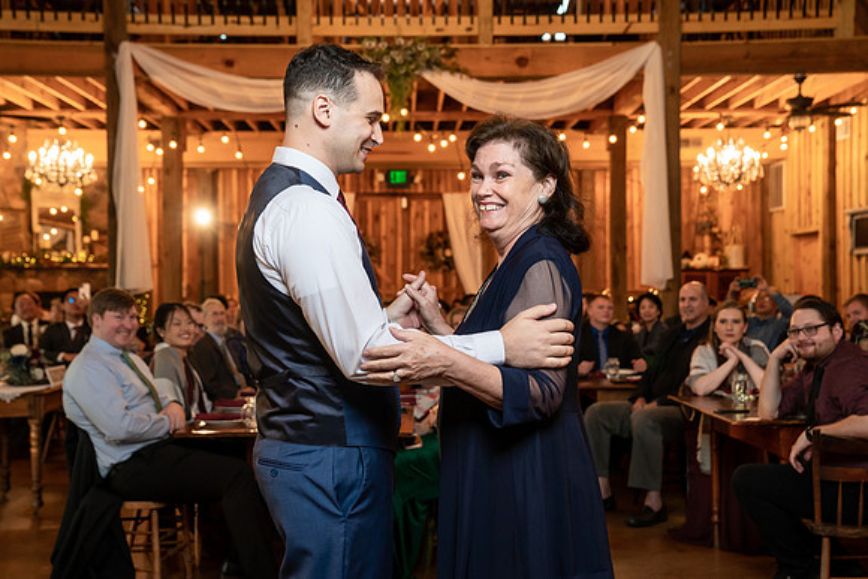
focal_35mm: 45
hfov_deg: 43.6
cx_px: 434
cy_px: 290
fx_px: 1085
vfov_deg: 29.9
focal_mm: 44
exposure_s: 1/100
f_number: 4
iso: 2000
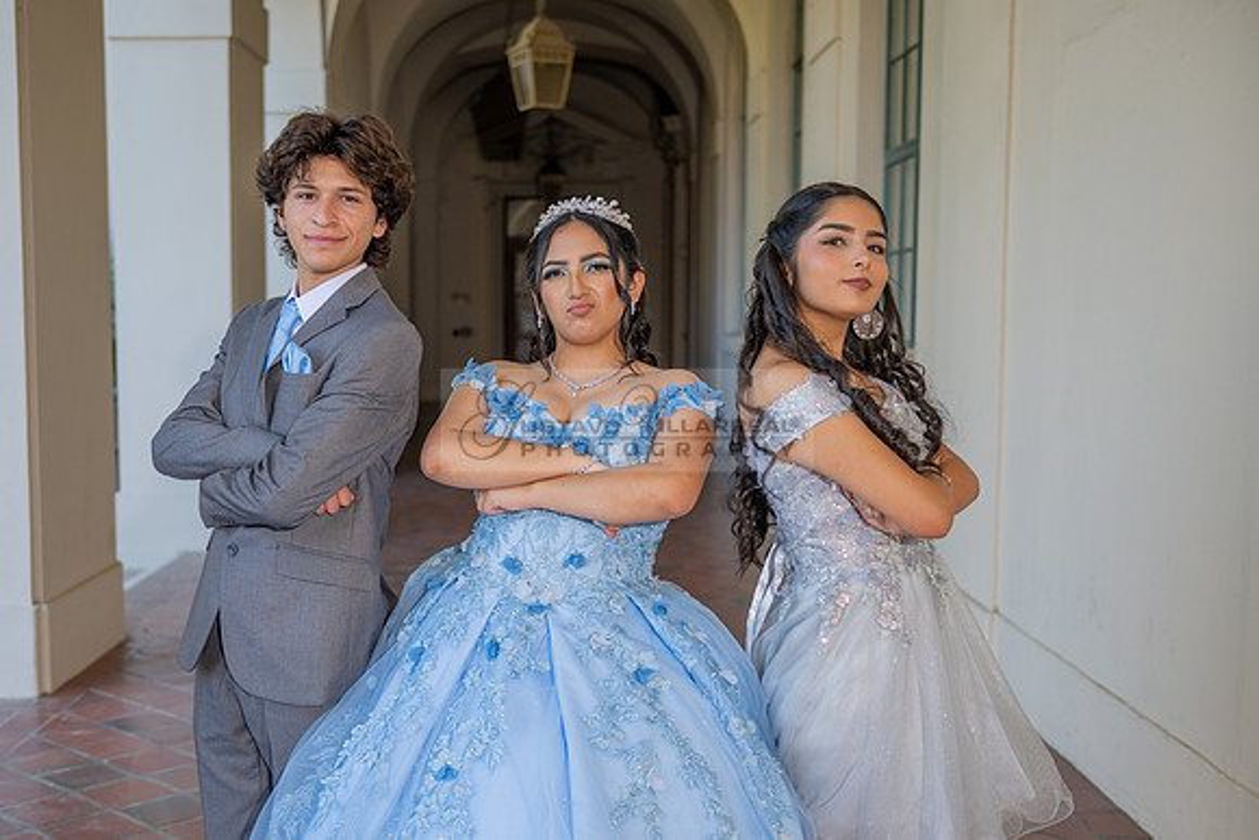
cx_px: 537
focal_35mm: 46
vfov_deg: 29.3
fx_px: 1605
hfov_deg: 42.7
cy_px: 482
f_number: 3.2
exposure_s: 1/200
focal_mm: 40
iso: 200
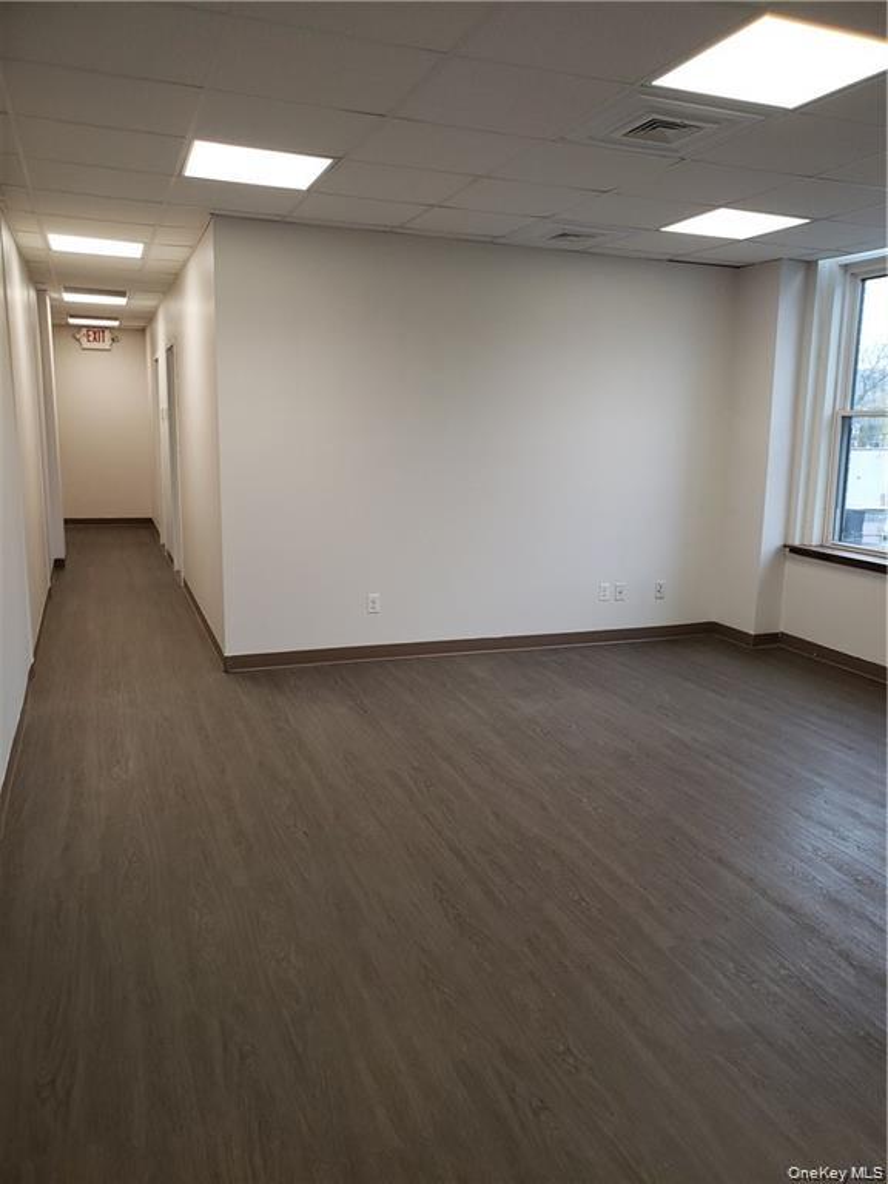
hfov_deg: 53.1
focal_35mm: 26
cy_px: 592
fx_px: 889
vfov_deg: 67.3
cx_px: 444
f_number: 2.4
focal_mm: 4.3
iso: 100
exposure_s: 1/30
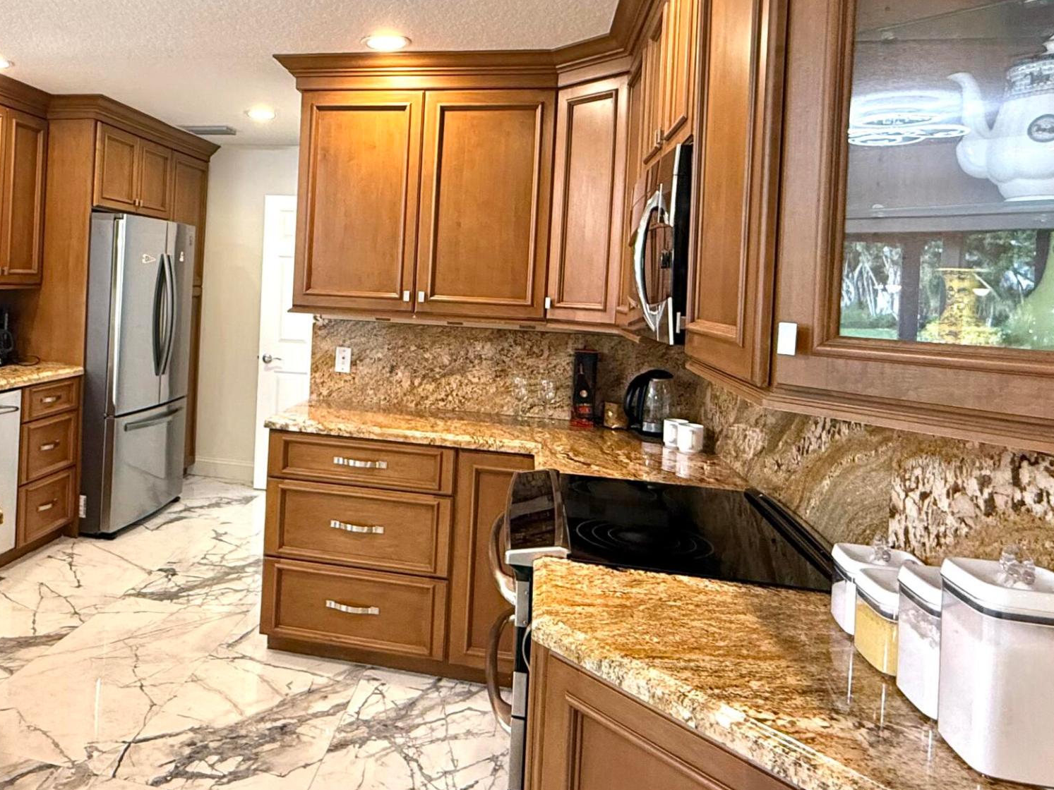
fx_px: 822
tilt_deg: +0.0
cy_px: 287
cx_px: 342
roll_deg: -2.6
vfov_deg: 50.7
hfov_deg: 63.5
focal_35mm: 27
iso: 250
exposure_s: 1/60
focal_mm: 2.22
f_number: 2.2
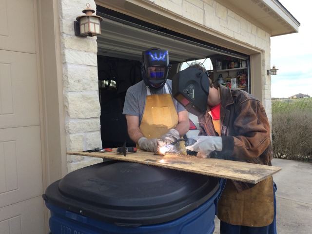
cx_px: 156
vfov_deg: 48.2
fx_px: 261
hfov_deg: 61.7
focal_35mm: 29
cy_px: 117
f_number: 2.2
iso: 32
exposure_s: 1/383
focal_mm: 4.15
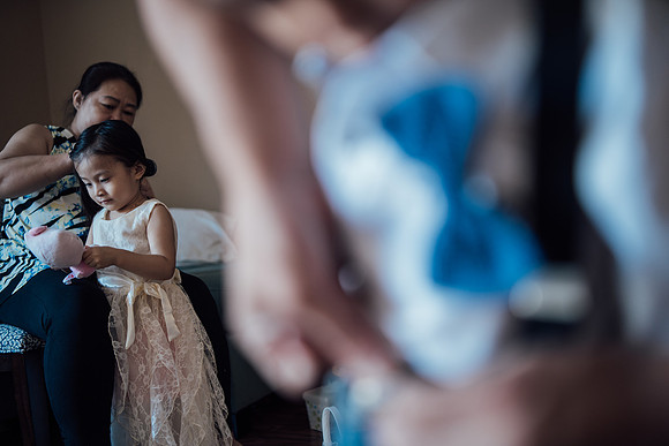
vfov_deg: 37.9
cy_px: 223
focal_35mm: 35
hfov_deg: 54.4
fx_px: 651
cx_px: 334
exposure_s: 1/160
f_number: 1.4
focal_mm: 35
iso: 400
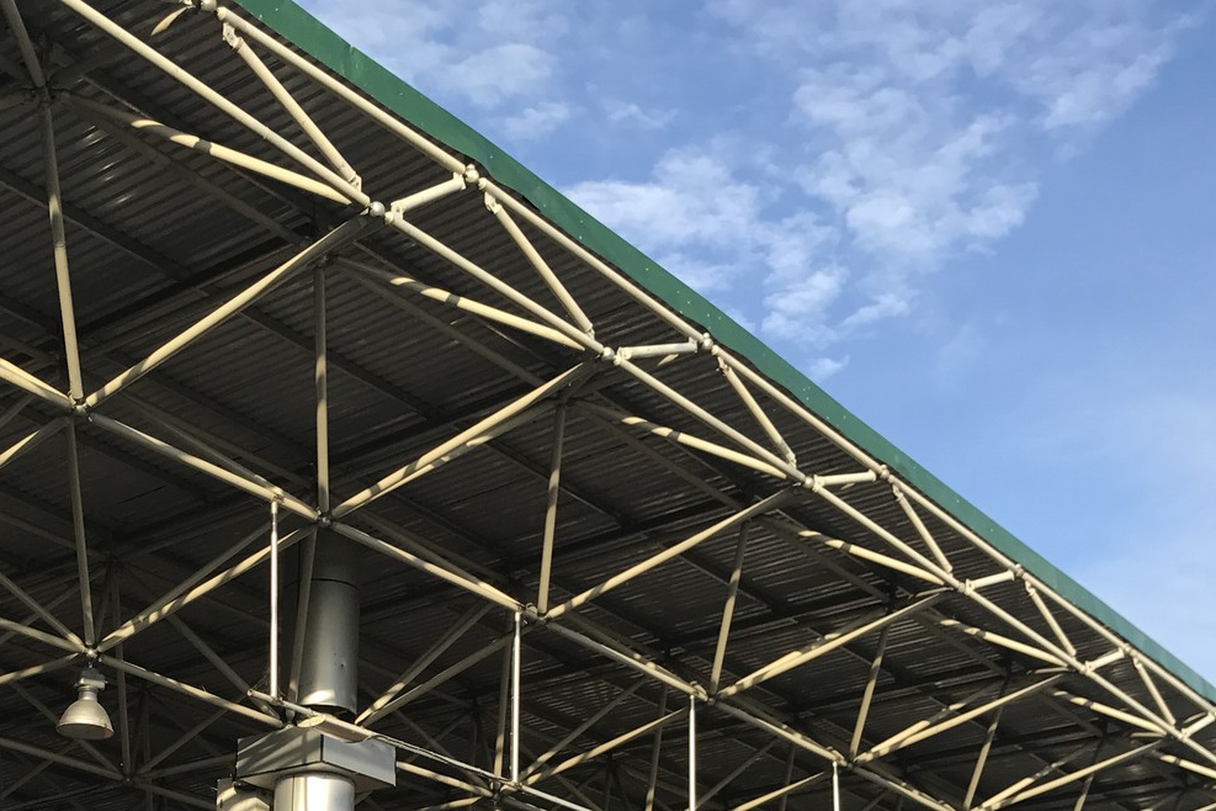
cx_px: 281
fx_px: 1993
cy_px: 809
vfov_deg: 22.1
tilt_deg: +14.9
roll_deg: -1.6
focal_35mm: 59
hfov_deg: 33.2
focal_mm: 3.99
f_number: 1.8
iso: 20
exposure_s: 1/921
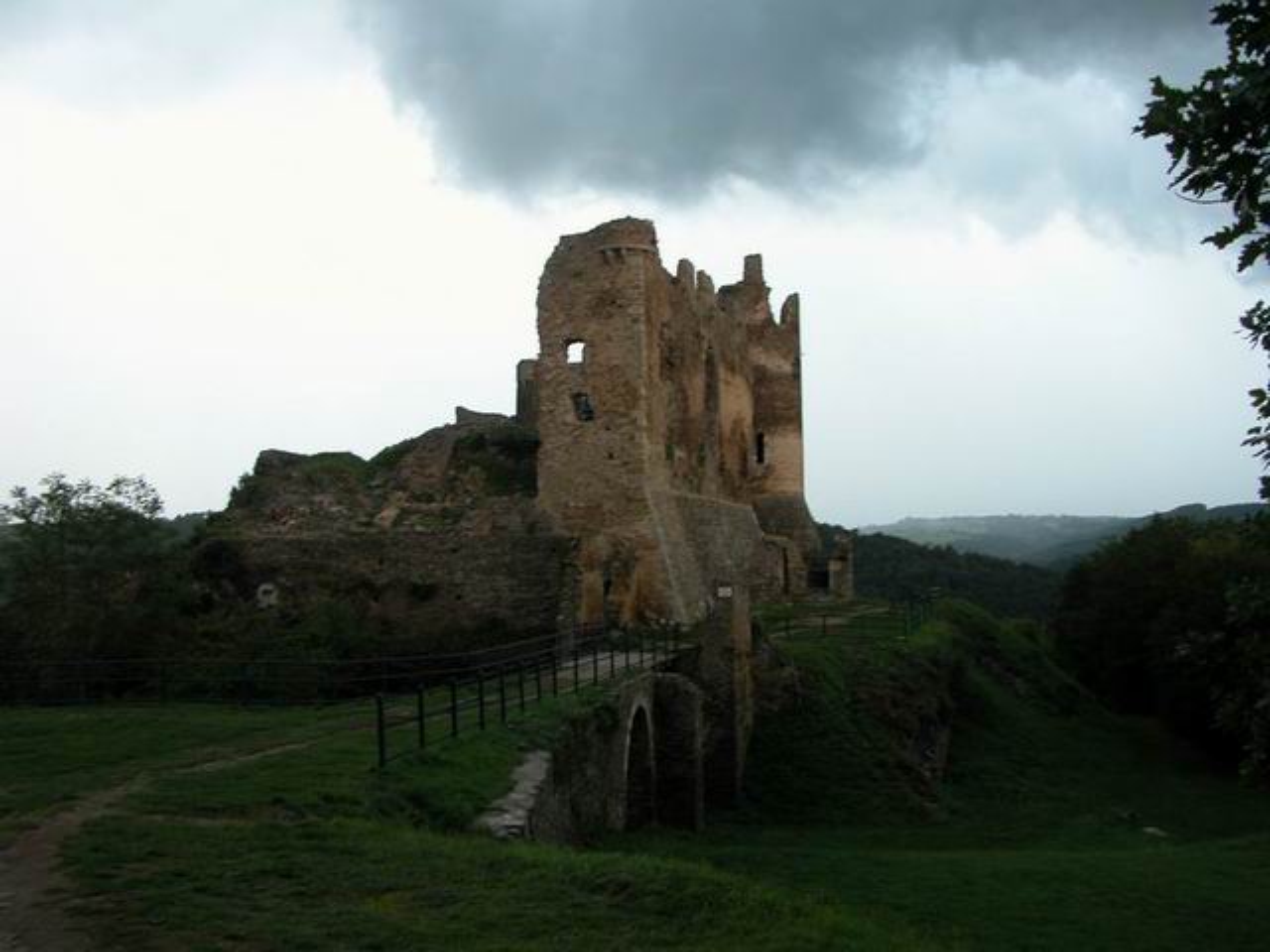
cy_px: 476
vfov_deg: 40.7
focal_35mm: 35
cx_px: 635
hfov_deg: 52.6
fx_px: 1284
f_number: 2.8
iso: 100
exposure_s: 1/26.5
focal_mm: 8.9
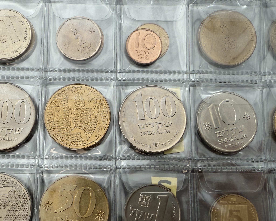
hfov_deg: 40.3
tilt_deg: -77.5
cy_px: 100
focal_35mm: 46
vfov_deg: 32.7
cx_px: 134
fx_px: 376
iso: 40
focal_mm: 2.22
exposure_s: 1/280
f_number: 2.2
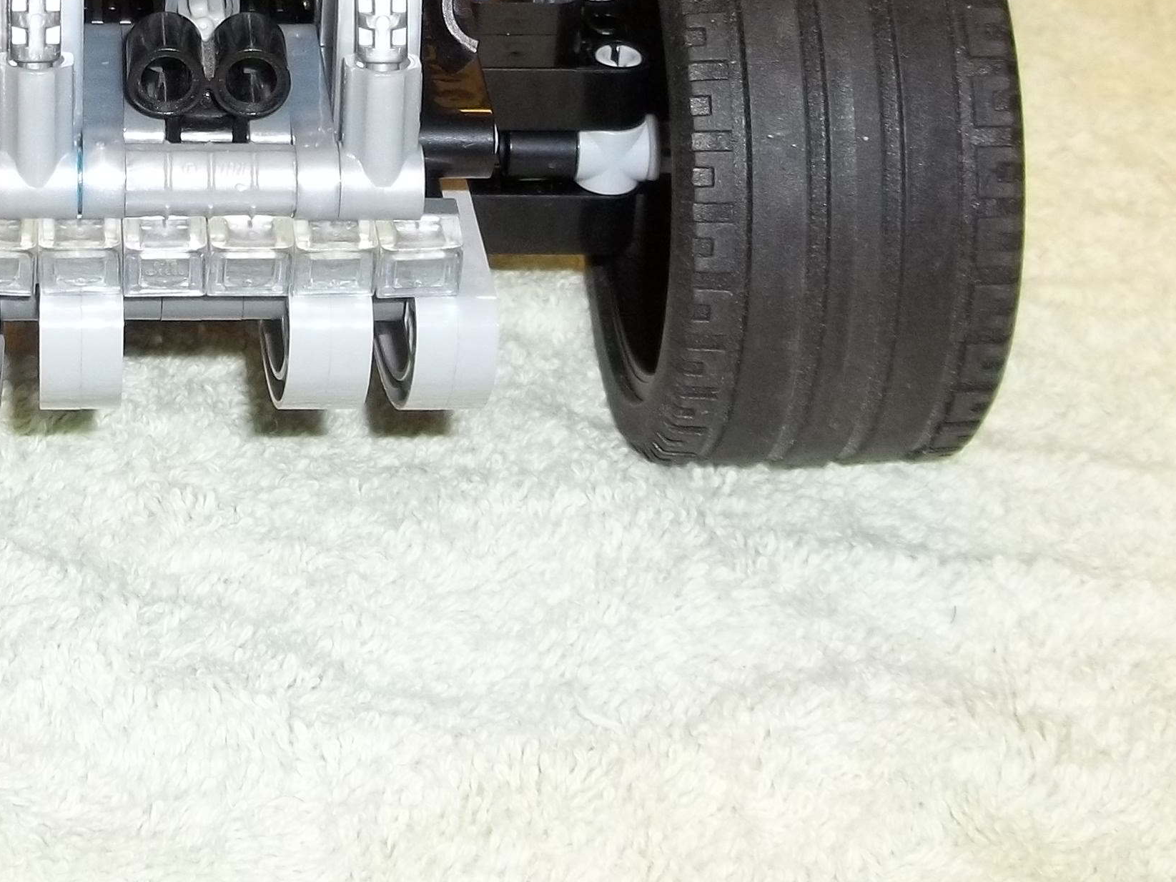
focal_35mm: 86
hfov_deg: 22.3
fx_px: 2922
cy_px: -256
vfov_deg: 16.3
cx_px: 145
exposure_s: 1/30
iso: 64
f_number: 3.3
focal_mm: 5.9
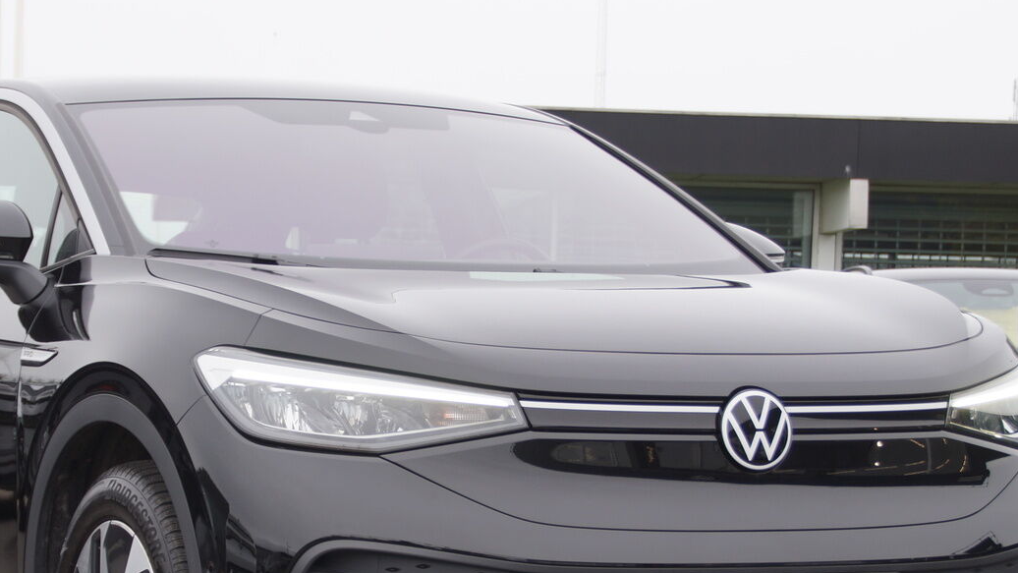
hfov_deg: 16.4
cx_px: 375
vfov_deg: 9.2
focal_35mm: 131
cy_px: 442
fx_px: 3536
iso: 100
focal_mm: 45
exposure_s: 1/80
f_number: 5
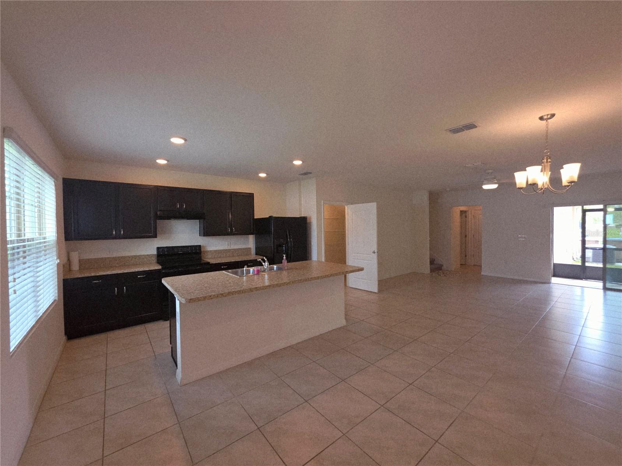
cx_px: 311
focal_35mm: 13
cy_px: 233
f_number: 1.9
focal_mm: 2.2
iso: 40
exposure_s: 1/60
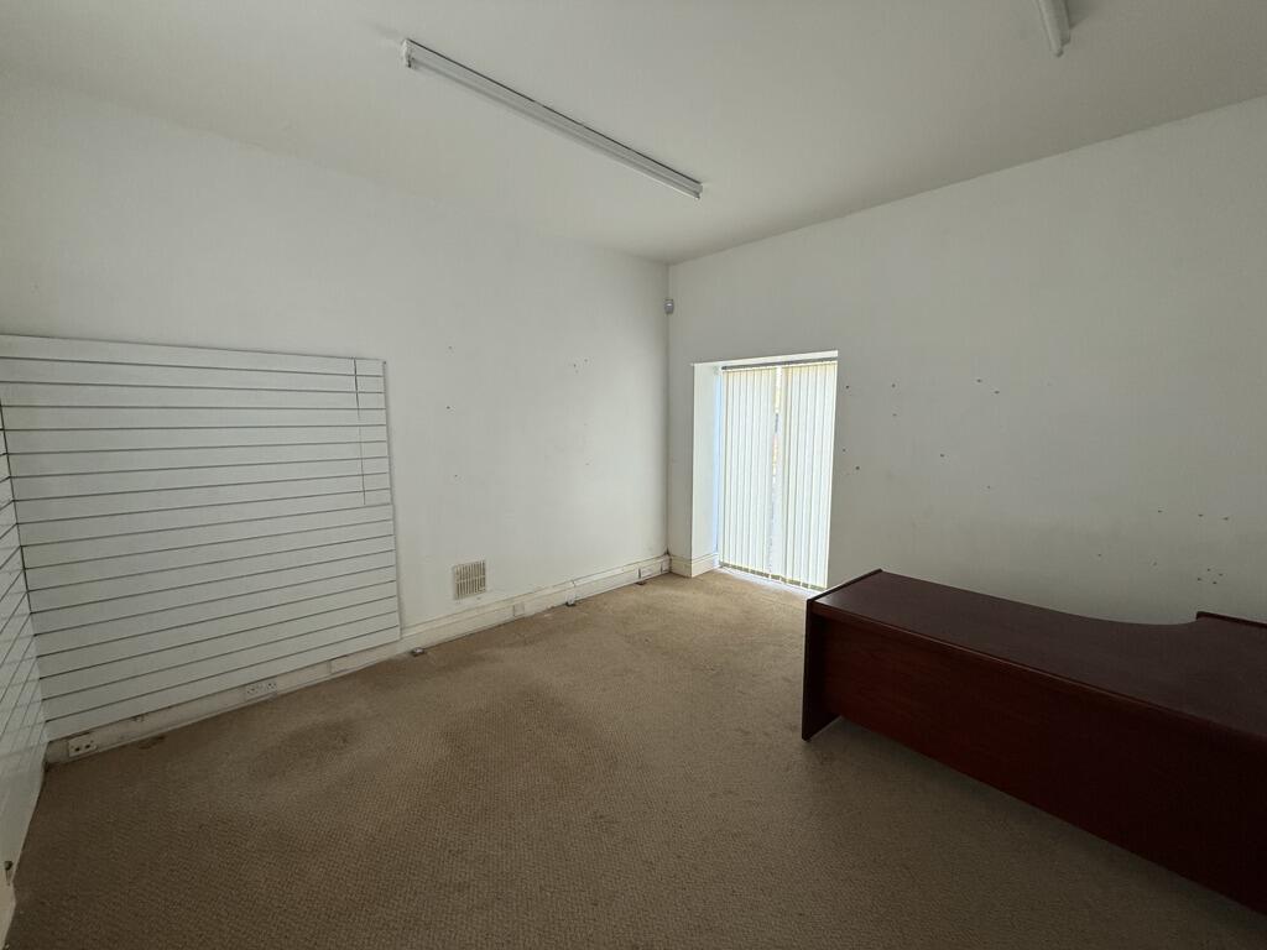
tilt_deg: -6.1
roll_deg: +0.4
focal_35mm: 14
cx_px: 634
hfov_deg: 102.1
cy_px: 475
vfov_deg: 85.7
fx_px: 512
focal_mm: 2.22
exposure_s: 1/100
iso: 200
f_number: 2.2
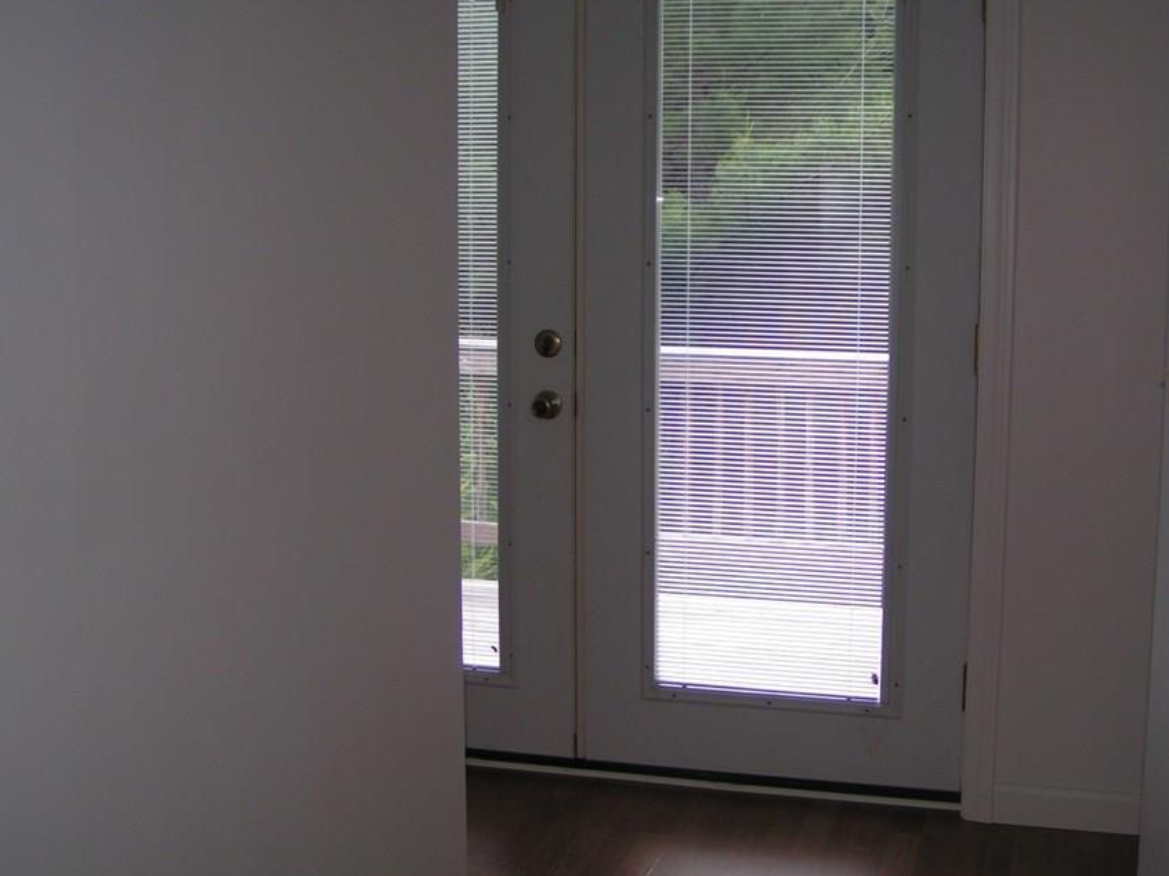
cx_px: 667
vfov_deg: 31.5
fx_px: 1553
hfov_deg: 41.2
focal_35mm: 46
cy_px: 402
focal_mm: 5.8
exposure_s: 1/100
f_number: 2.8
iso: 50
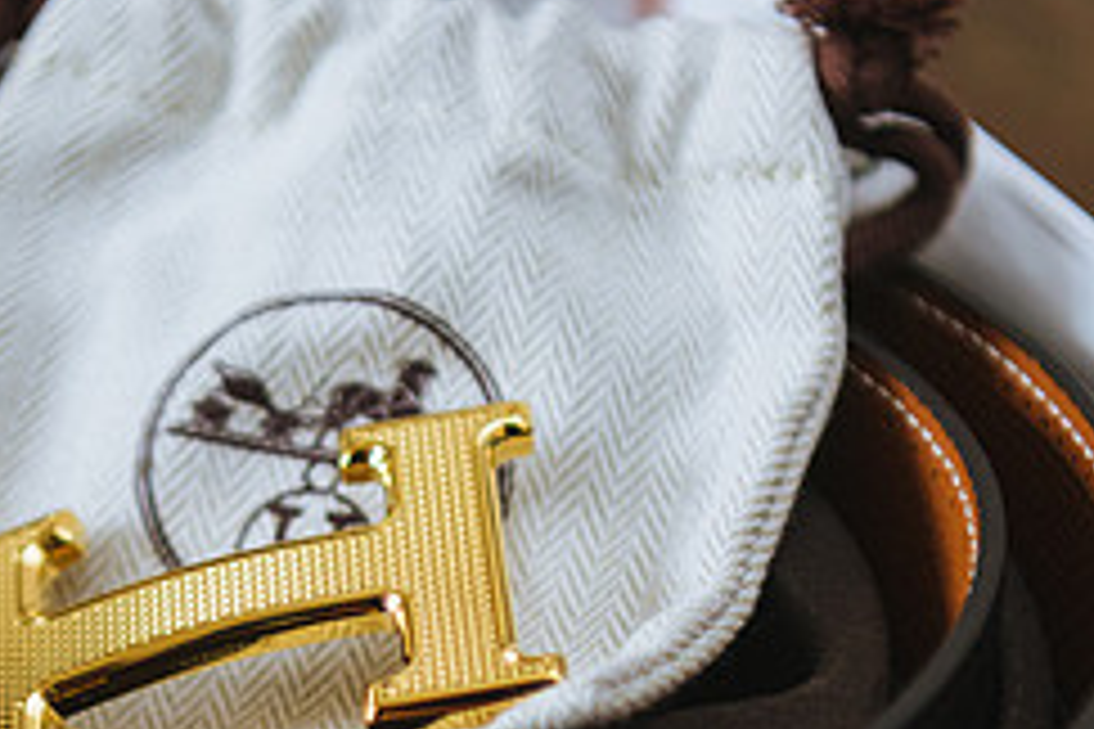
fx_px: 4497
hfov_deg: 13.8
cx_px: 135
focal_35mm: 148
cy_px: 691
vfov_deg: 9.2
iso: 640
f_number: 2.8
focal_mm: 62
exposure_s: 1/100
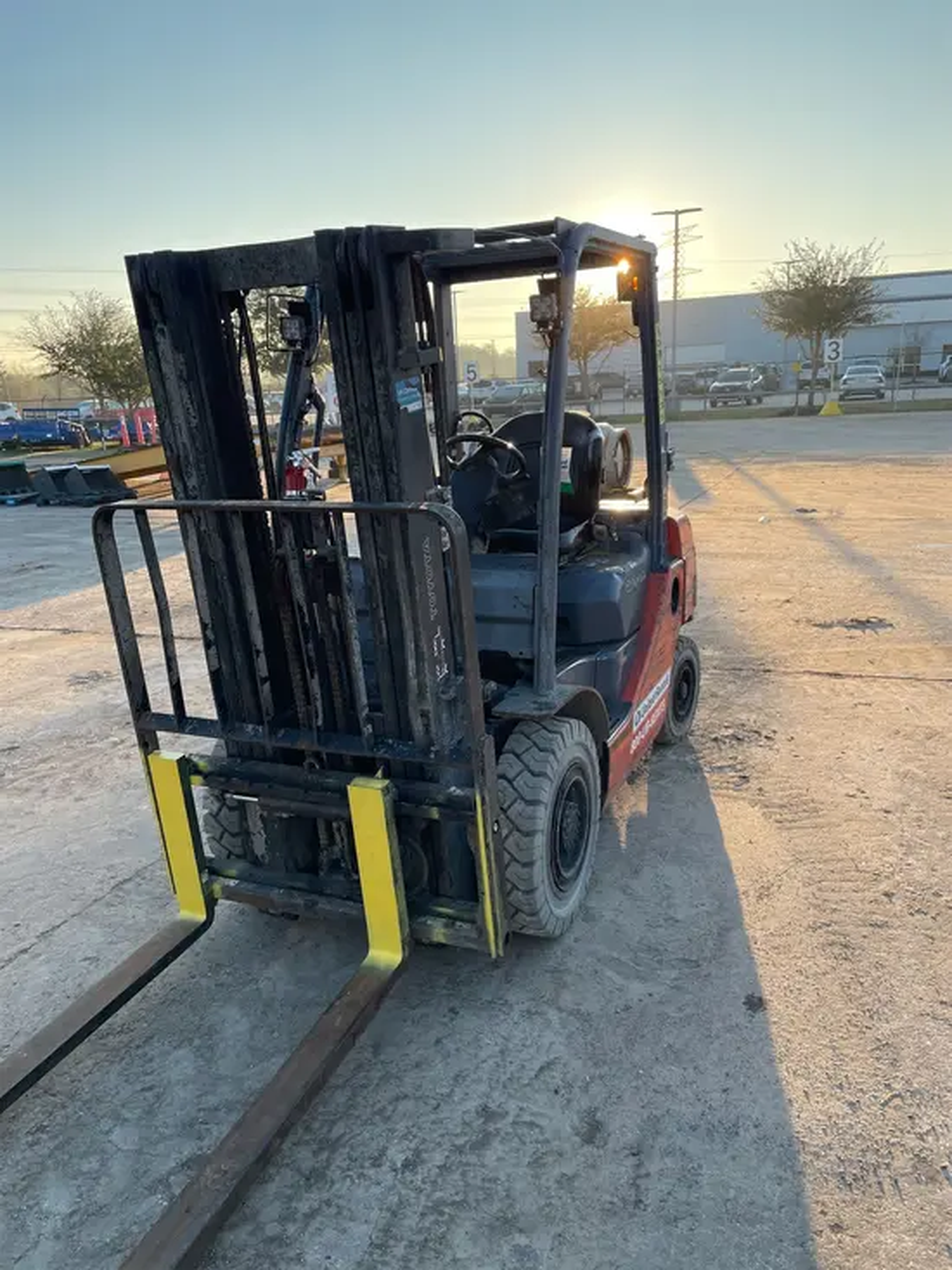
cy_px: 635
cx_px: 476
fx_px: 953
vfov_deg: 67.3
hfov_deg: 53.1
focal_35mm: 26
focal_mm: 4.2
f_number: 1.6
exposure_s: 1/1033
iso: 50
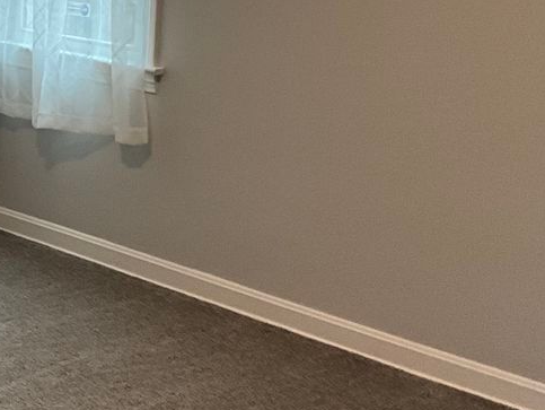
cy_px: 56
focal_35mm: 90
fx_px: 1418
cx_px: -124
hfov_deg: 20.3
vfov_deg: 16.3
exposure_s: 1/60
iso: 100
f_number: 1.8
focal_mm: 3
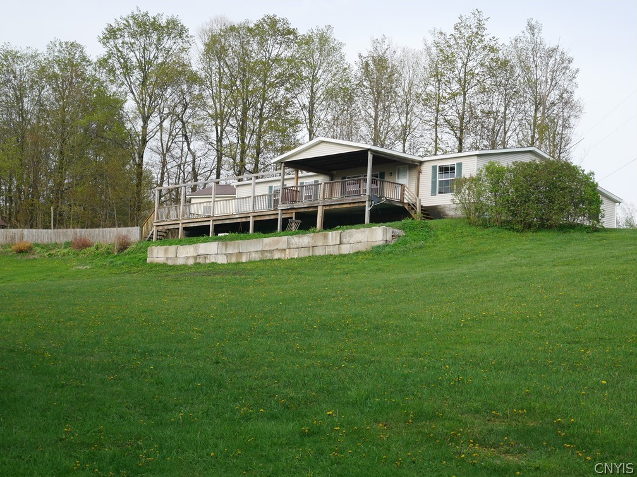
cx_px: 314
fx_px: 1196
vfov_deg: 22.6
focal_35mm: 65
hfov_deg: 29.8
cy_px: 237
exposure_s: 1/200
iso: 200
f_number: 6.3
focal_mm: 32
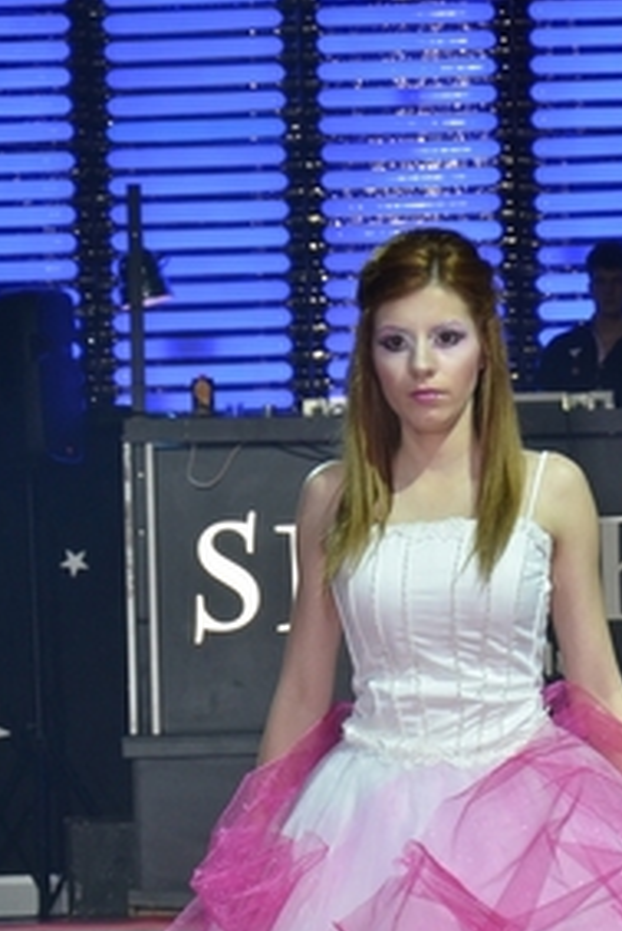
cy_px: 819
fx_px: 3701
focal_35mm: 143
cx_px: 421
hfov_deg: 9.6
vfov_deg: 14.2
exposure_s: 1/60
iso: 800
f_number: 7.1
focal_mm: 52
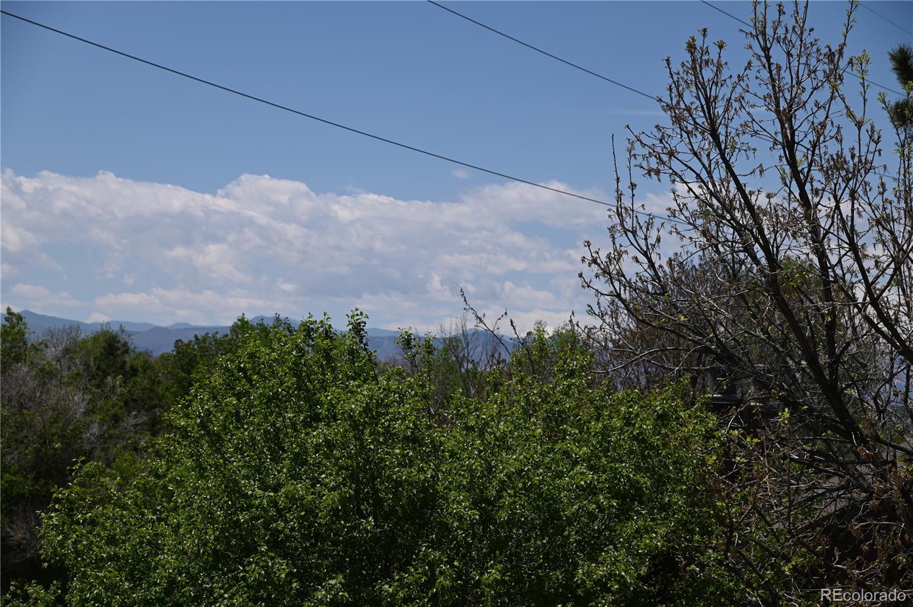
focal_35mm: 78
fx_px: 1976
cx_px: 456
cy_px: 304
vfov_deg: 17.5
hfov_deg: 26.0
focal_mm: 78
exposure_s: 1/800
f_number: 7.1
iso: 100
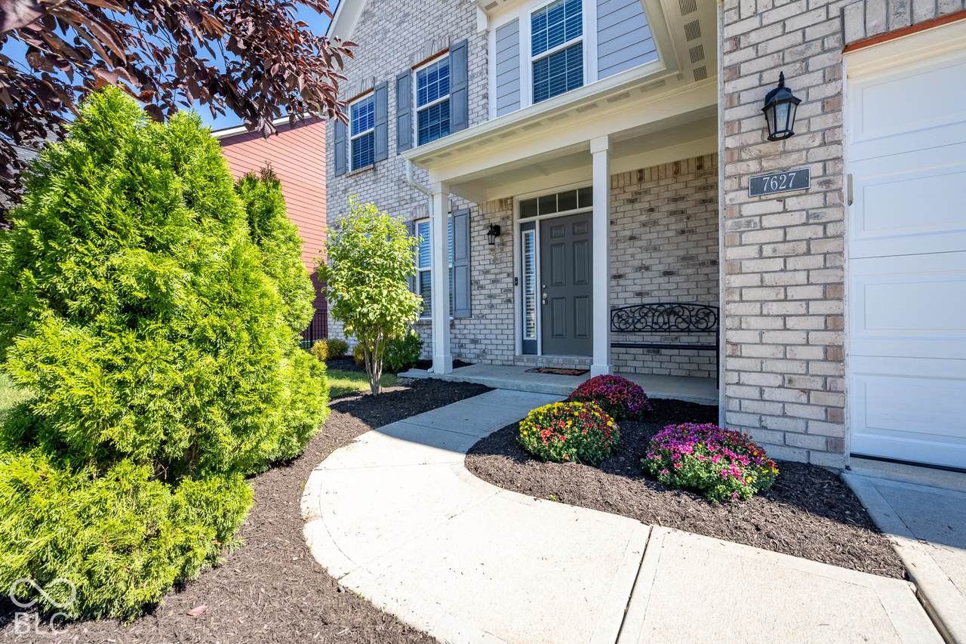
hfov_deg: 104.3
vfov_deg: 81.2
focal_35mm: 14
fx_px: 376
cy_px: 322
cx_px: 483
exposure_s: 1/250
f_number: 5.6
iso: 100
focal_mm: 14
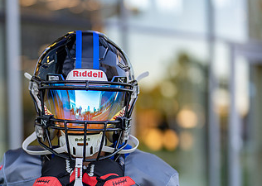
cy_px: 164
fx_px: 751
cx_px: 88
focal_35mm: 101
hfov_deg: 19.7
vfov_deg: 14.0
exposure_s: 1/640
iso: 100
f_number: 1.2
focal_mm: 50
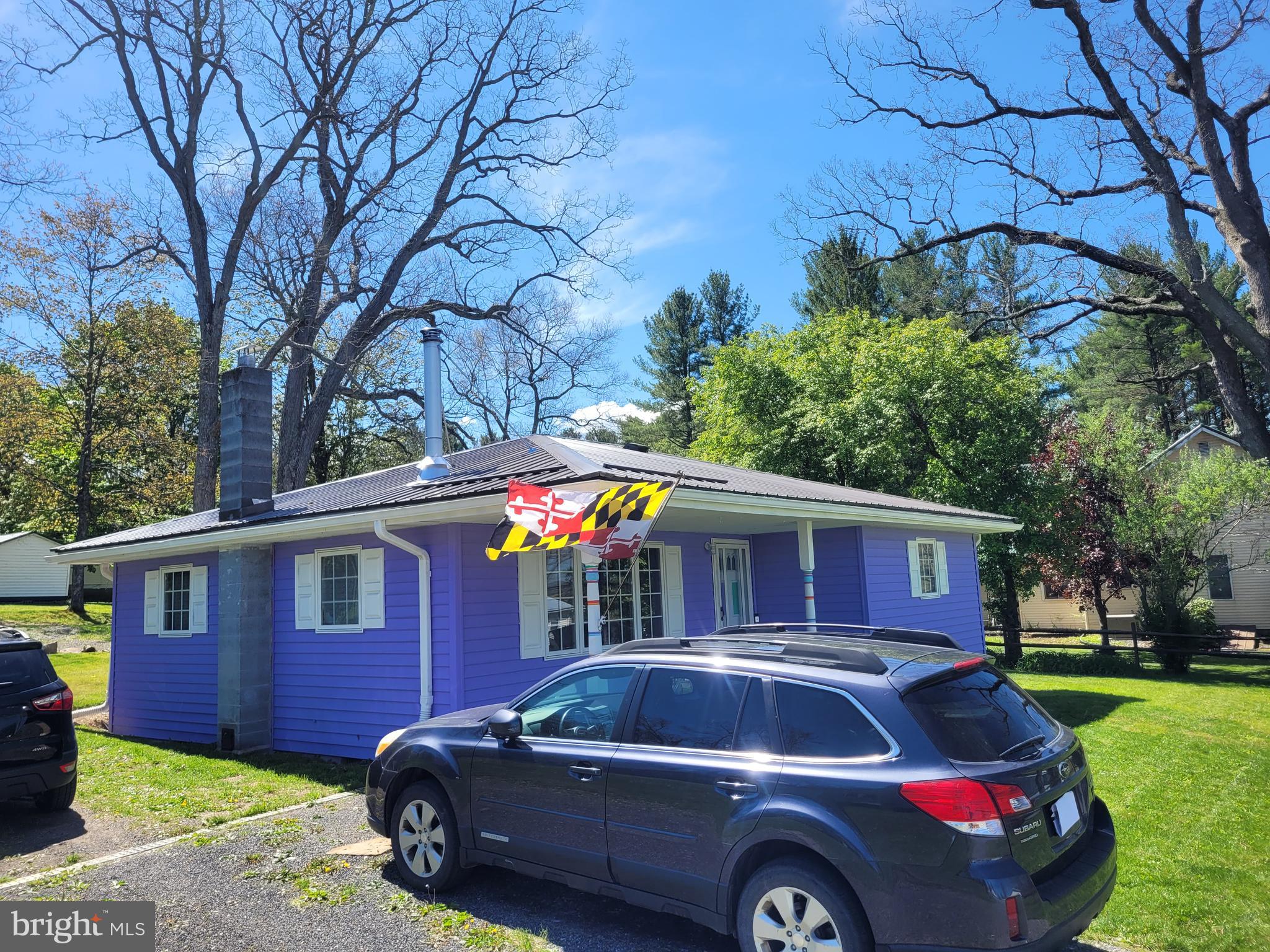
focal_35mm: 26
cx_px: 635
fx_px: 954
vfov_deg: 53.1
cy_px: 476
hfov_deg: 67.3
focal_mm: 5.4
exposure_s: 1/1248
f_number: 1.8
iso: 40
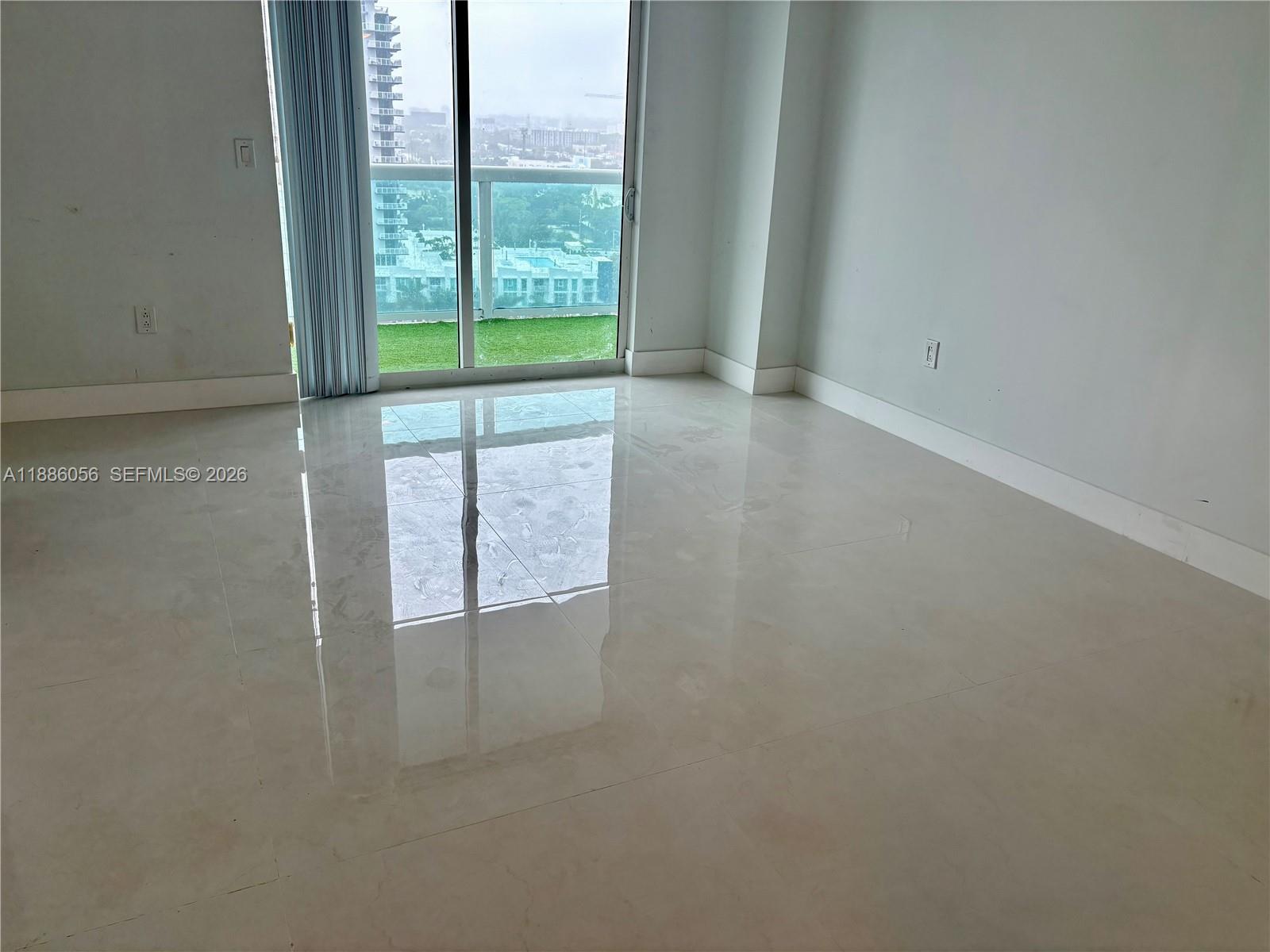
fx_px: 954
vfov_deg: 53.1
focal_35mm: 26
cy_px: 476
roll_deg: -2.5
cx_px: 635
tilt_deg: -19.6
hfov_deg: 67.3
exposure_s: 1/246
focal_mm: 5.96
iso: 64
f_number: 1.6
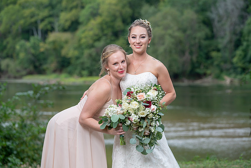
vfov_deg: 13.4
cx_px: 126
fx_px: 714
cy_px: 84
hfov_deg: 19.9
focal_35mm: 102
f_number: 4
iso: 100
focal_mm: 102
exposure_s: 1/250
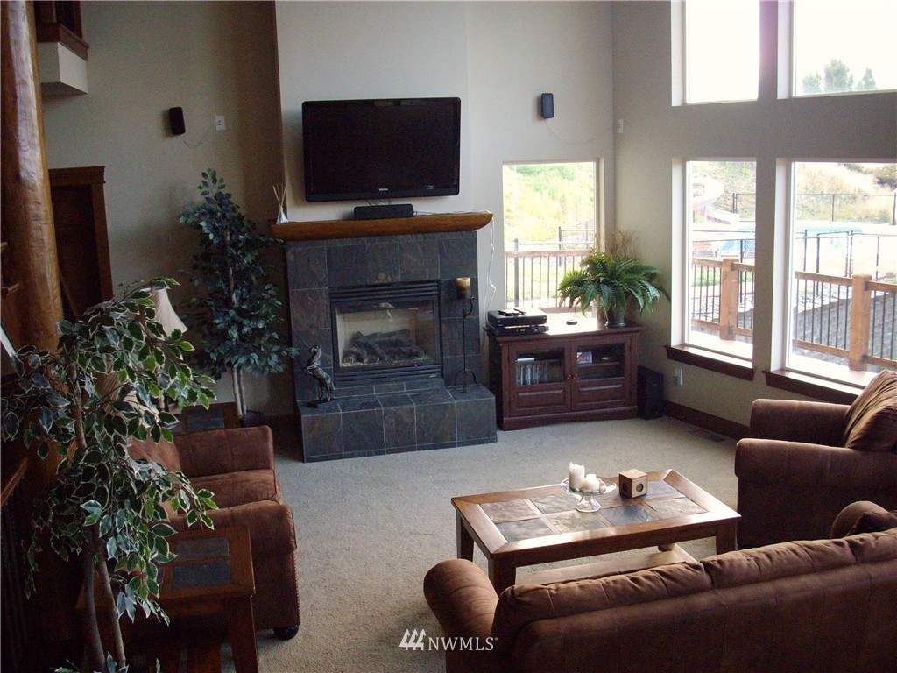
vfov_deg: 38.7
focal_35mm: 37
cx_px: 448
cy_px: 336
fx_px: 959
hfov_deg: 50.1
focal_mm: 6.2
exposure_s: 1/50
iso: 301
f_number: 2.8
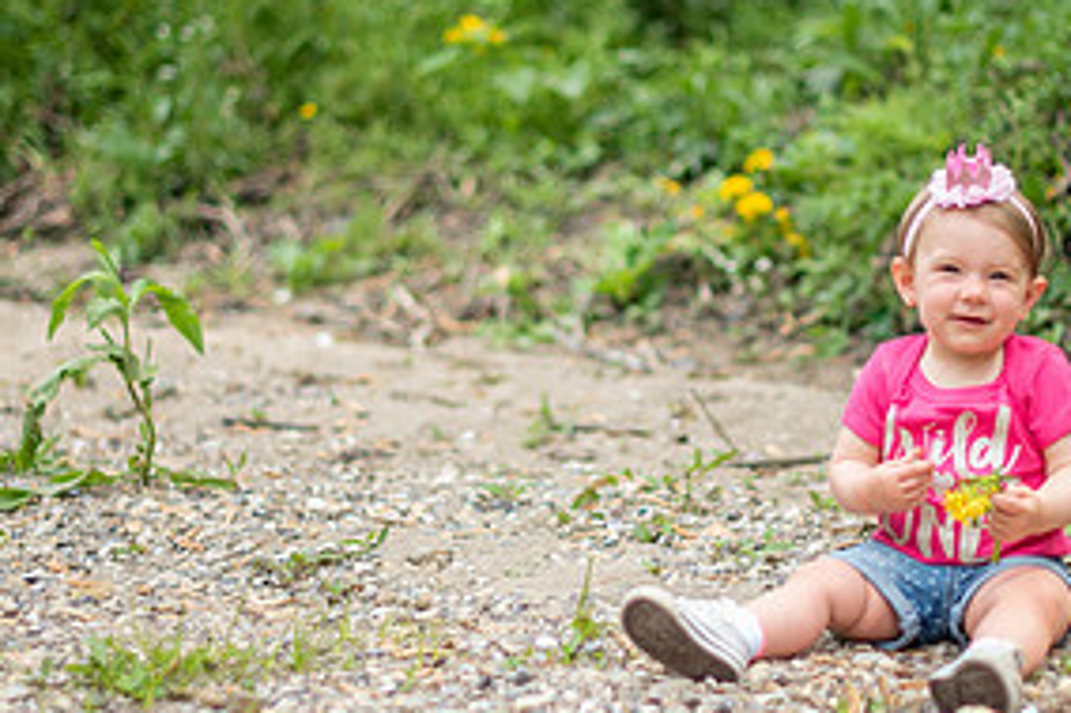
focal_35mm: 107
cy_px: 319
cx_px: 566
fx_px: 3181
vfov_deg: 12.8
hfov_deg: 19.1
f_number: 1.4
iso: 250
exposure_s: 1/3200
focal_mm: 50
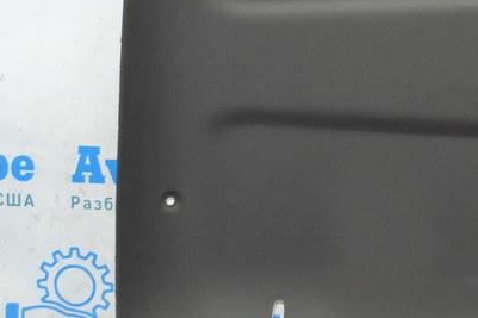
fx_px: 1221
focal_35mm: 92
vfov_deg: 14.7
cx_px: 503
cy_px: 33
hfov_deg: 21.2
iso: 450
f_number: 4
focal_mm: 24
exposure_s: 1/60
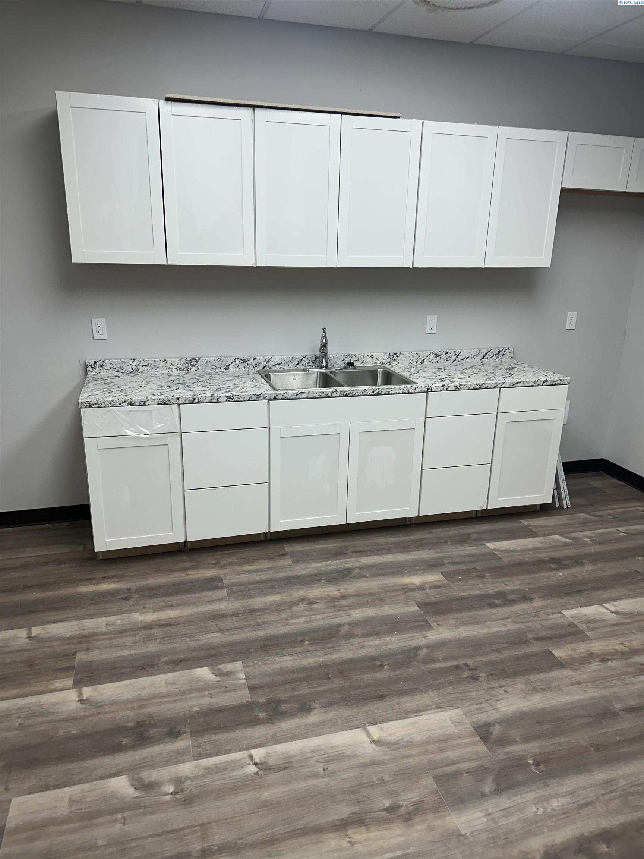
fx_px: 595
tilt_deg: -17.9
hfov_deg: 56.8
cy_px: 430
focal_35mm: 24
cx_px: 322
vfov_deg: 71.6
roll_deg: -1.1
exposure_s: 1/120
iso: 64
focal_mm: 6.86
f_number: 1.78
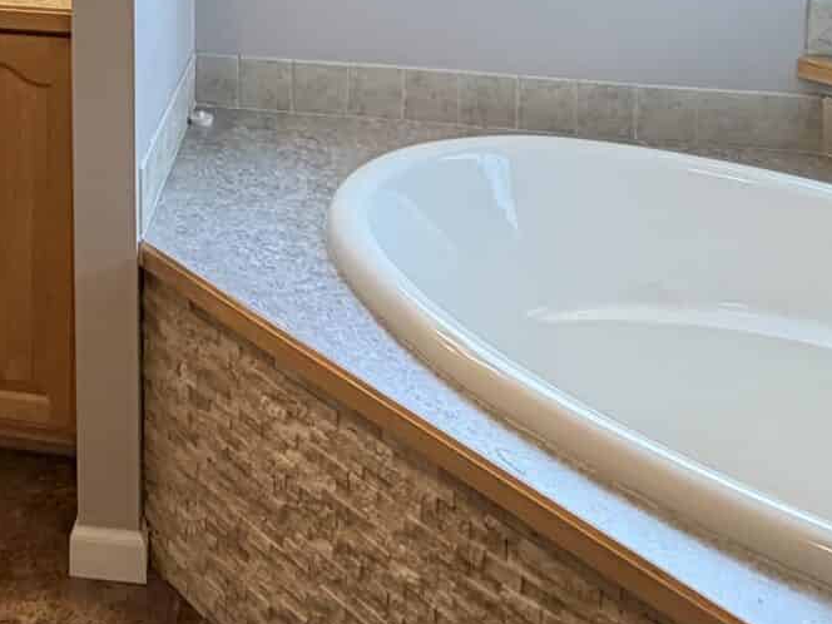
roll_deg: +0.6
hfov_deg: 33.6
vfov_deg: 23.3
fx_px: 1298
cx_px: 76
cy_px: -232
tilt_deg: -3.9
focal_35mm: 54
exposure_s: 1/120
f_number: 2.2
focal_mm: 2.22
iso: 200
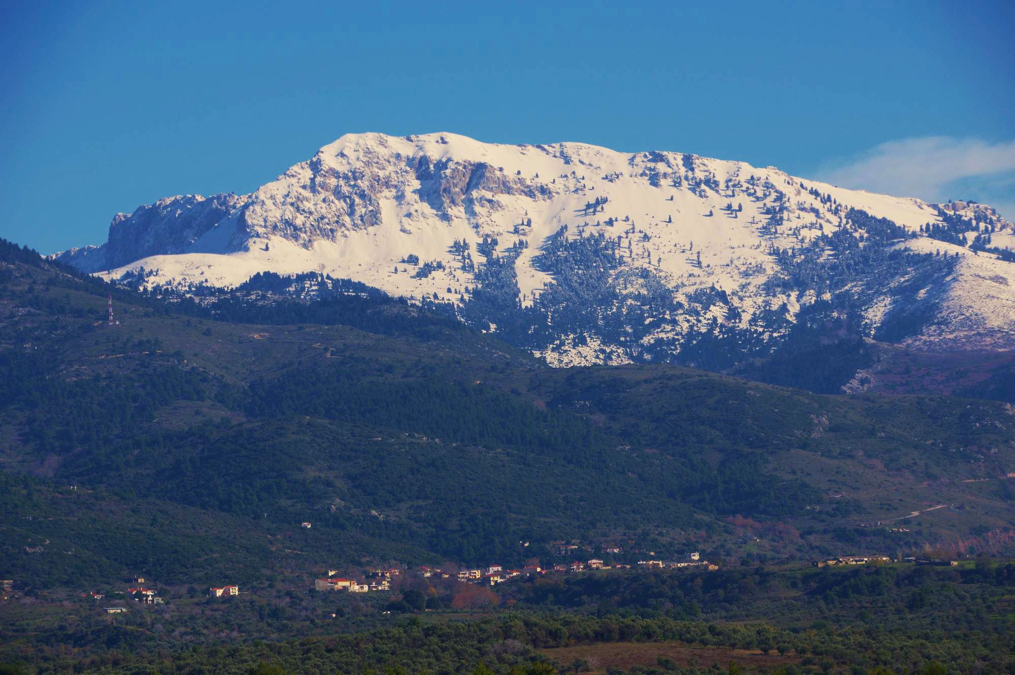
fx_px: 4986
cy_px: 338
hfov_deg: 11.6
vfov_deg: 7.7
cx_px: 508
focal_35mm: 177
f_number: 8
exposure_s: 1/800
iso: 100
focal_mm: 118
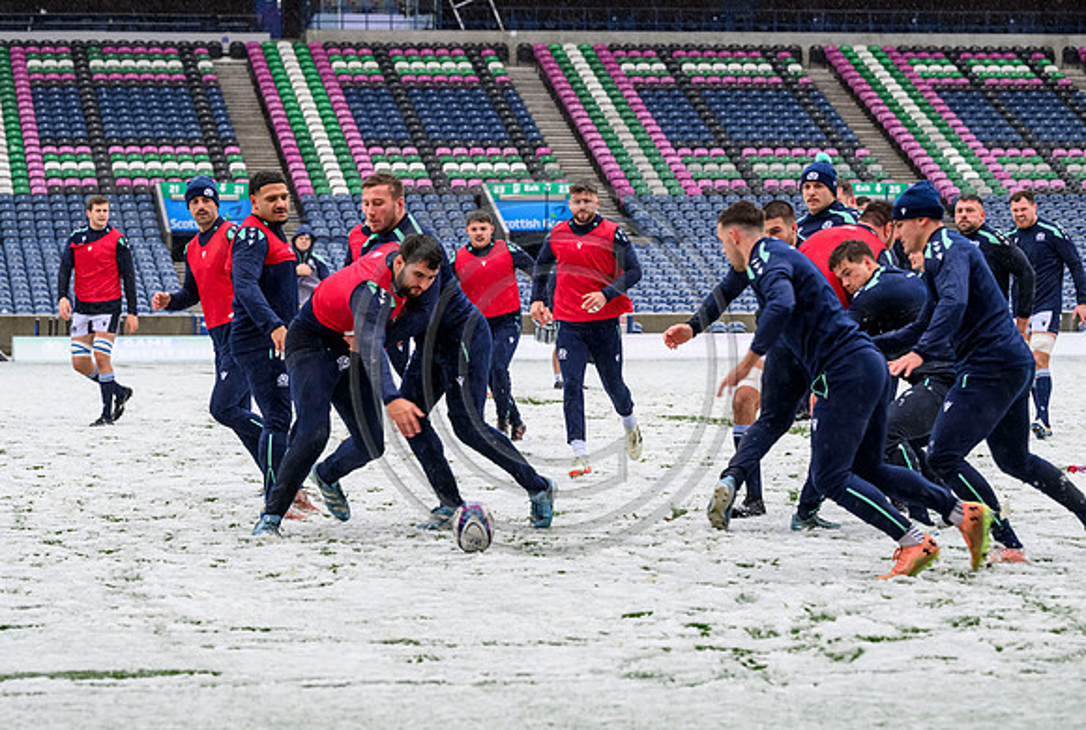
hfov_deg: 15.3
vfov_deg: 10.3
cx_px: 492
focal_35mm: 134
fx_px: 4044
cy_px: 382
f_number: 5.6
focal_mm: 120
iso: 4000
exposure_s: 1/320
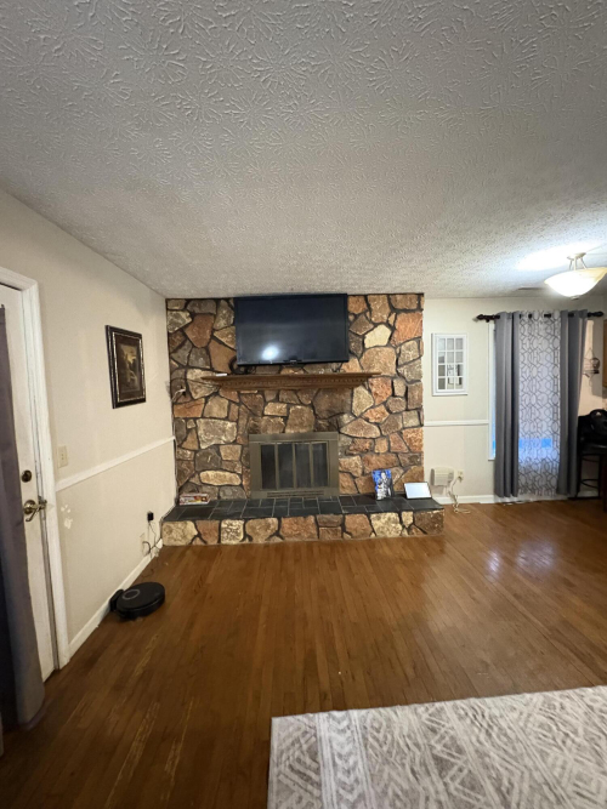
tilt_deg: -3.0
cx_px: 304
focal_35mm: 14
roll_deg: +2.4
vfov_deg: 102.1
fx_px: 327
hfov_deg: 85.7
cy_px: 404
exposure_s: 1/30
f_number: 2.2
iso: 1000
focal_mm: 2.22
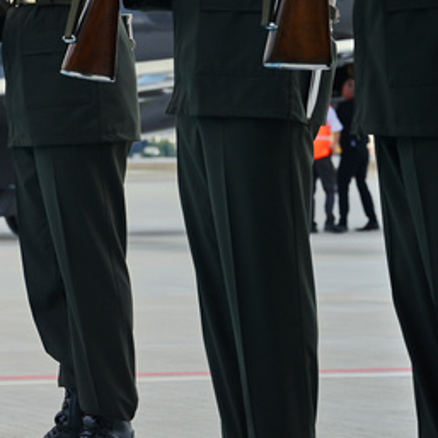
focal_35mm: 193
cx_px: -411
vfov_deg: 9.0
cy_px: 48
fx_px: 2763
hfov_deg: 8.6
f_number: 4
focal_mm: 57
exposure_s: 1/1250
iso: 200
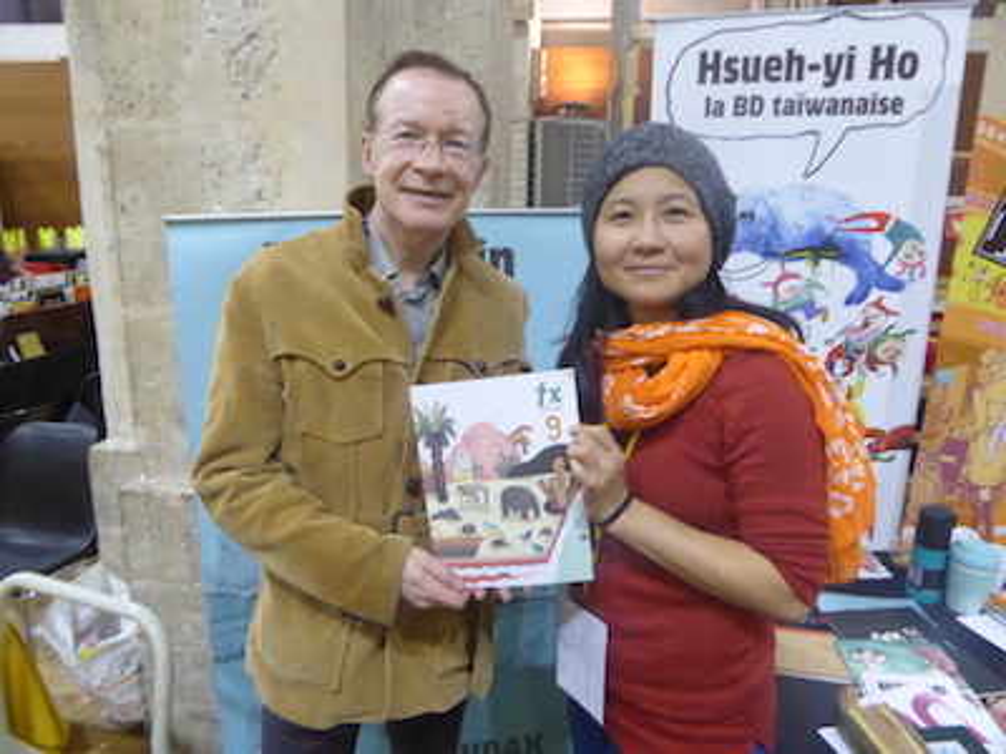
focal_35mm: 25
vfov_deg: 54.9
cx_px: 503
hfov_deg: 69.4
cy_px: 377
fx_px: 727
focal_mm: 4.3
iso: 800
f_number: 3.3
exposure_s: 1/40
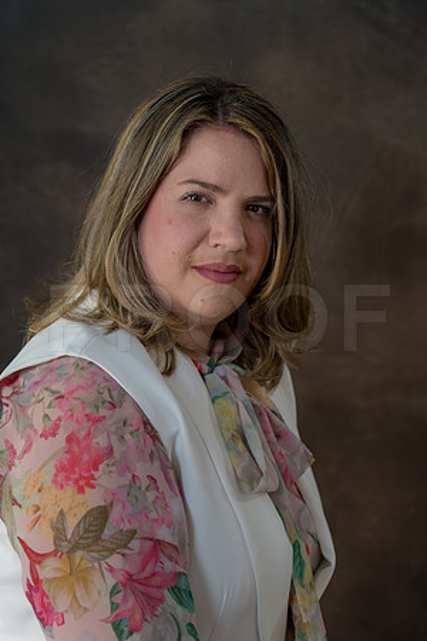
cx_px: 214
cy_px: 320
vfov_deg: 19.6
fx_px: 1850
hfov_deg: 13.2
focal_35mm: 104
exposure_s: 1/100
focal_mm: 104
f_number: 4.5
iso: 400
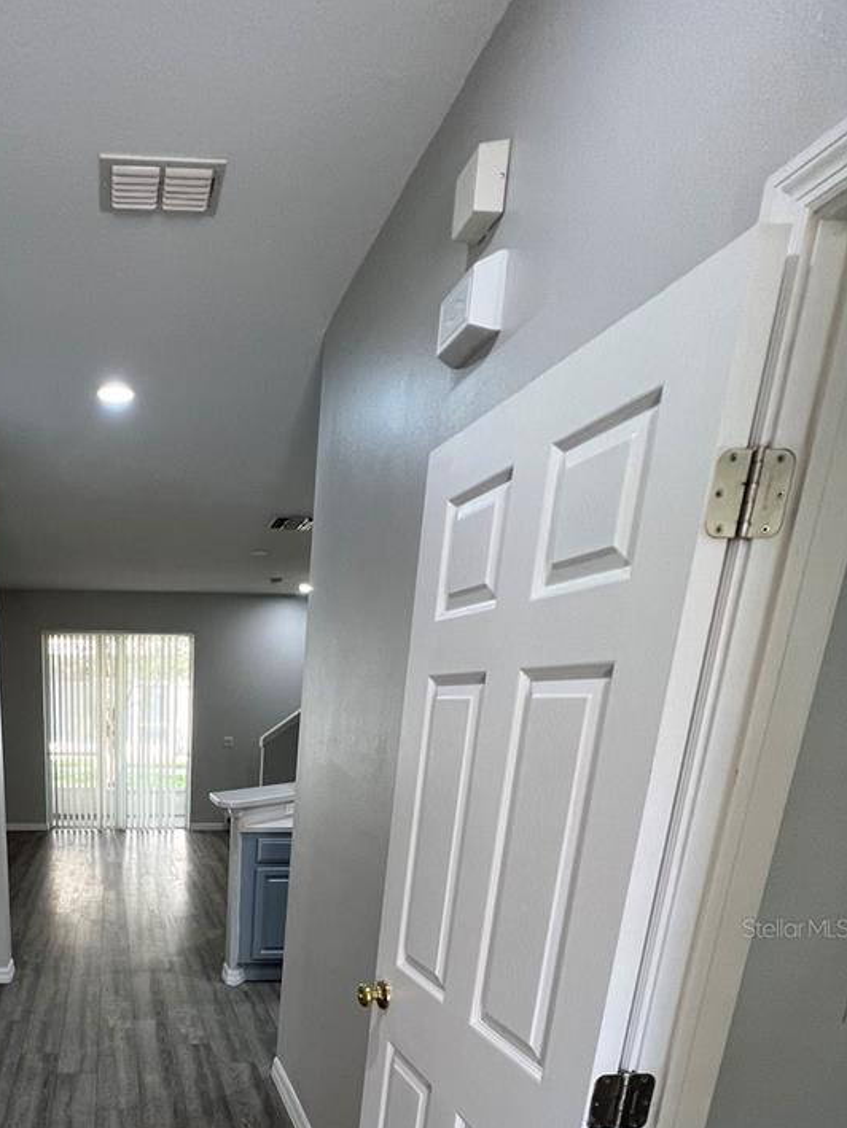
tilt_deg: -16.0
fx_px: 718
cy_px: 928
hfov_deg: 55.6
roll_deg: +0.5
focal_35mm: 22
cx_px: 139
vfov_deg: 67.9
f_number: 1.8
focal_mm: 1.57
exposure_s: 1/120
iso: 125
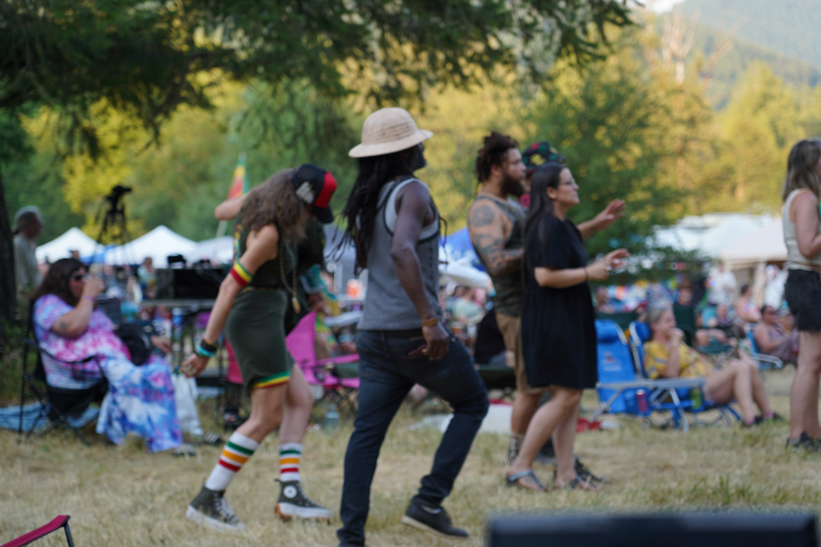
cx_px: 410
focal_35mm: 105
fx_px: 2394
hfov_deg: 19.5
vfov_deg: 13.0
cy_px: 274
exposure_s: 1/125
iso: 160
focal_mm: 105
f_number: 4
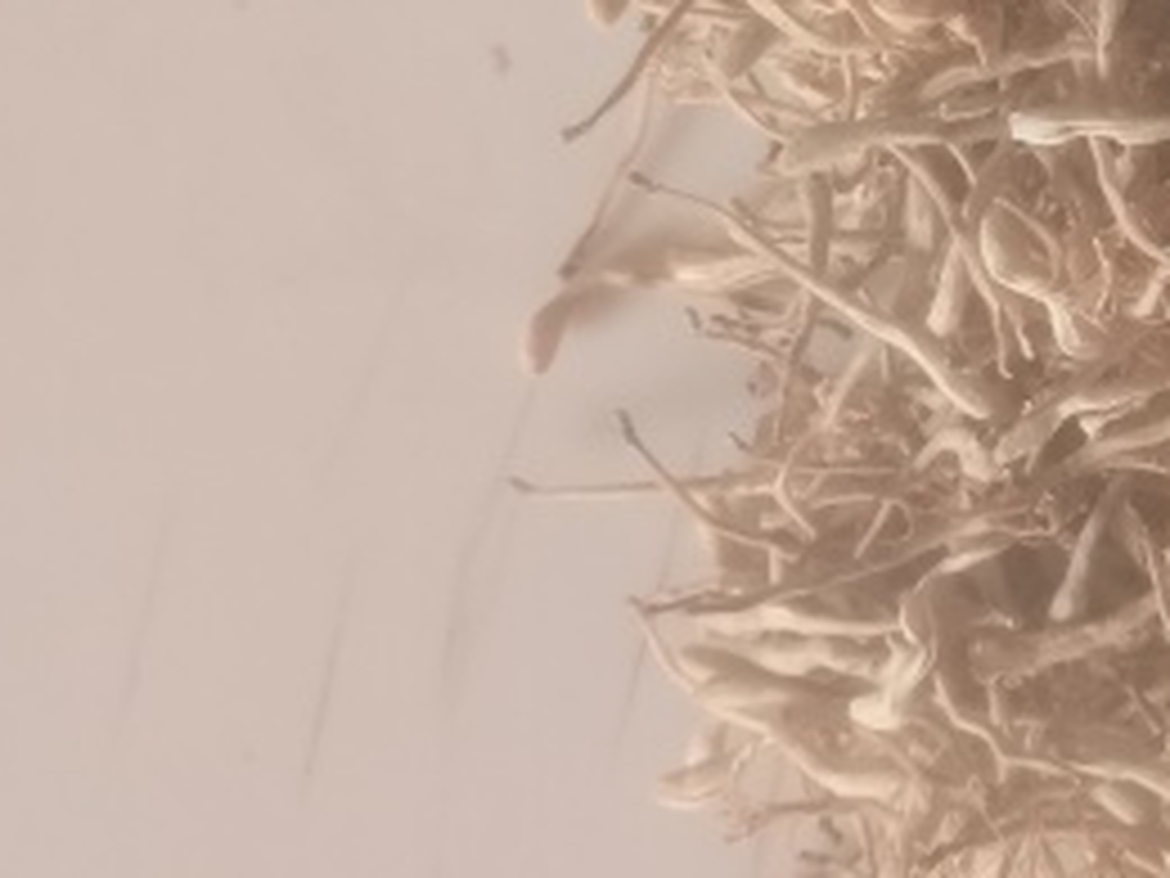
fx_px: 2805
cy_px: 72
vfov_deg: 17.5
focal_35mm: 83
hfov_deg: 21.3
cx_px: 1521
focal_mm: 4.94
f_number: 1.9
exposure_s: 1/50
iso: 320
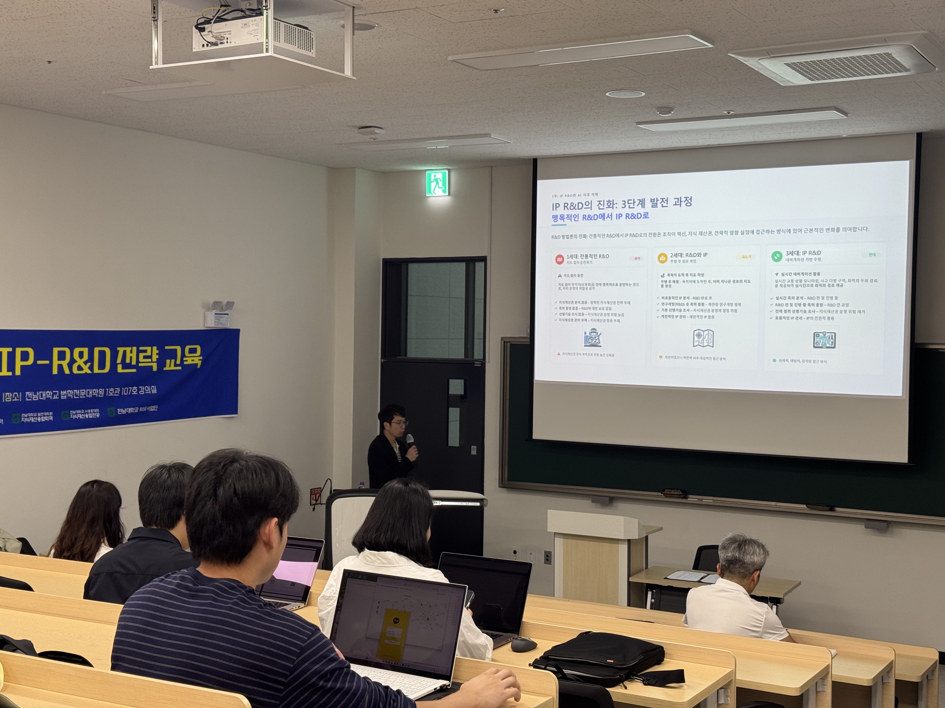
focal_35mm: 48
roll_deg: -0.6
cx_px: 472
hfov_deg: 39.7
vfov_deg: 30.3
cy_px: 354
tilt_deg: -1.3
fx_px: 1310
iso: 80
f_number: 1.78
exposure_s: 1/120
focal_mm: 6.76
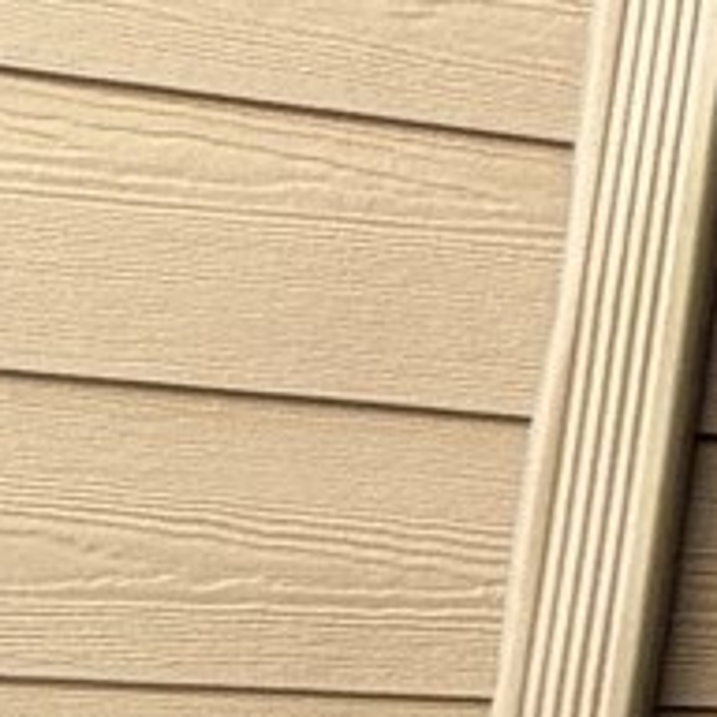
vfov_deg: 13.2
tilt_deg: +5.5
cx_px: 2827
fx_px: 3093
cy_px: 504
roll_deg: -3.1
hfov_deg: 8.1
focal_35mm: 132
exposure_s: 1/121
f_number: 2.2
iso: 100
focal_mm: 2.22
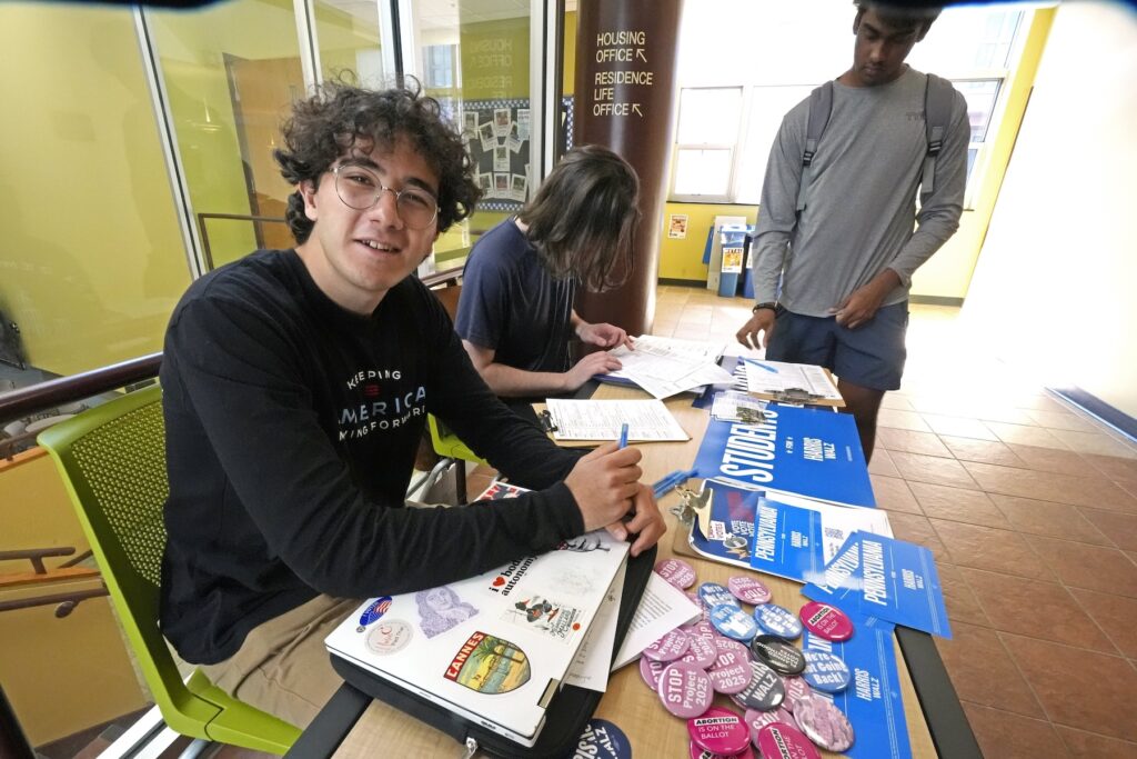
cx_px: 568
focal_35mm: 16
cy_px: 380
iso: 8000
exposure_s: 1/60
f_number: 22
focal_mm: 16
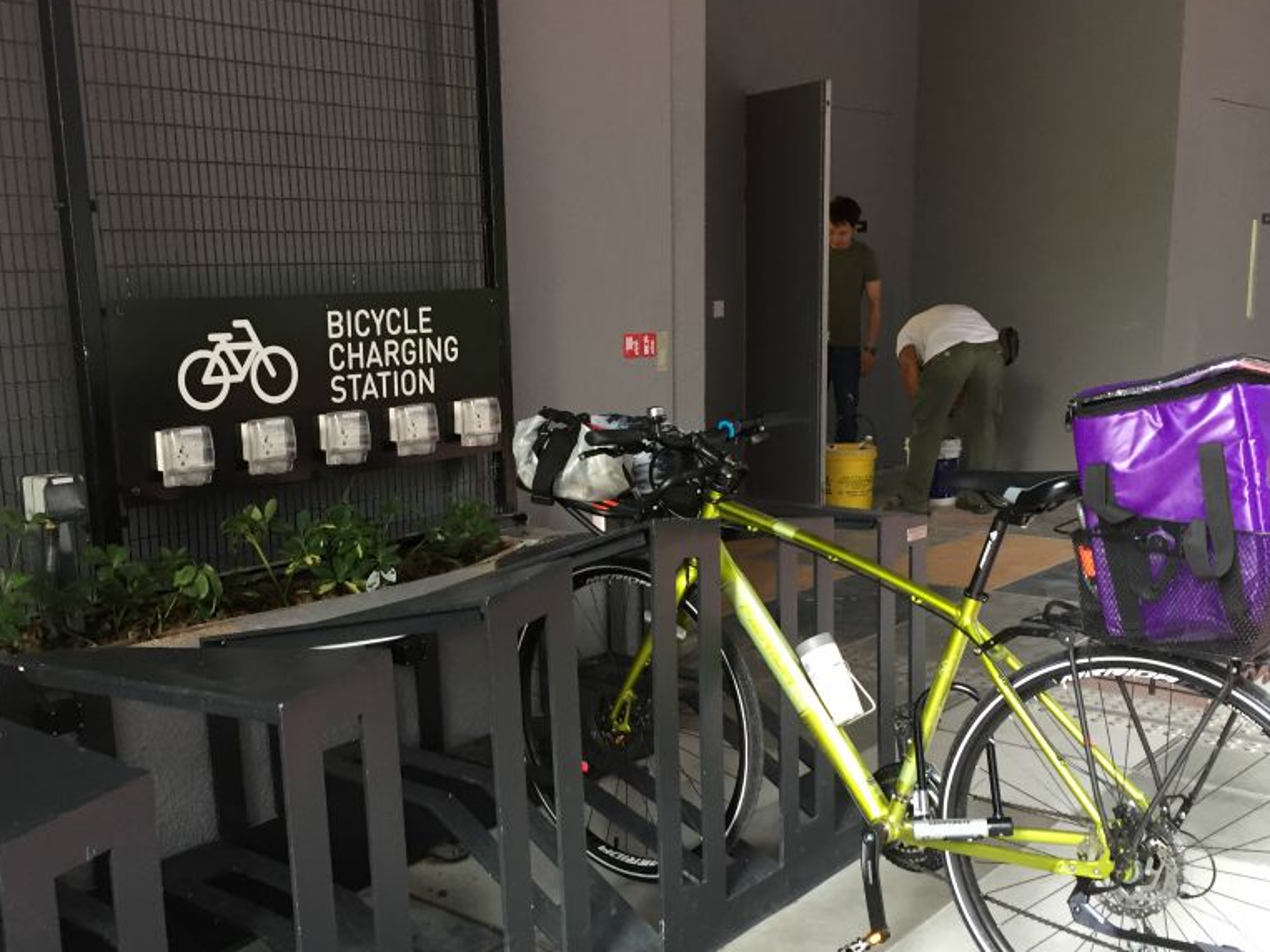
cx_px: 599
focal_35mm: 38
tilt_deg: -10.3
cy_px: 551
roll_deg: +0.7
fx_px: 1394
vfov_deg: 37.6
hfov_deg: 49.0
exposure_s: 1/33
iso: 100
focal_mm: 4.15
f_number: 2.2
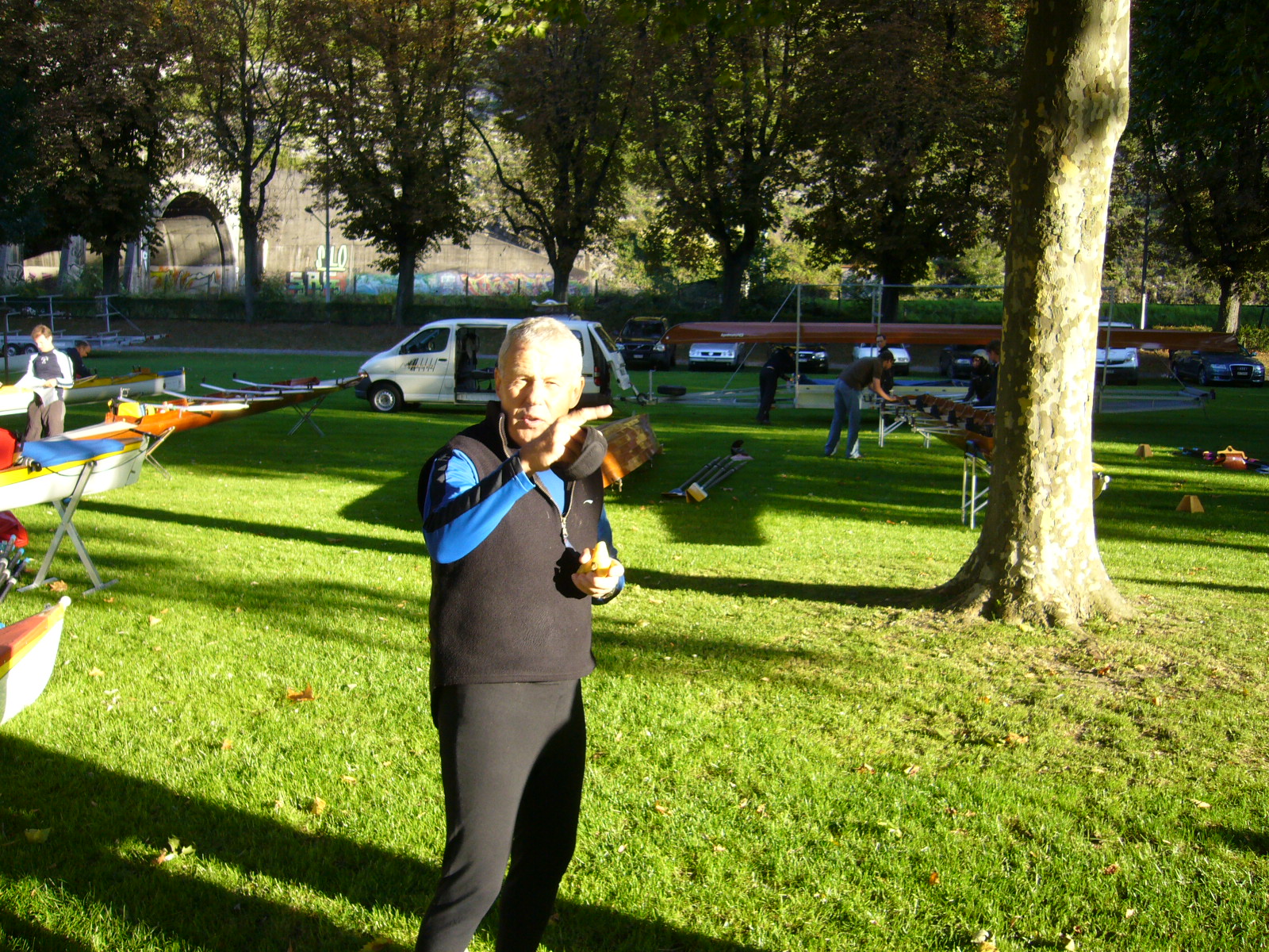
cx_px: 634
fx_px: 1283
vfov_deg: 40.7
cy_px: 476
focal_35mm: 35
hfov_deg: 52.6
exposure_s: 1/125
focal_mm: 5.8
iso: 80
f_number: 2.8
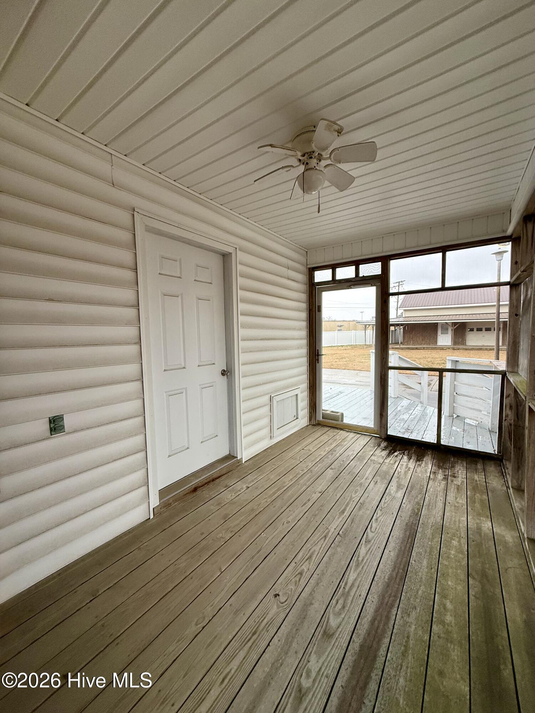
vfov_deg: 102.1
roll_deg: +1.0
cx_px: 268
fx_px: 288
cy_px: 356
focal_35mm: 14
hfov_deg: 85.7
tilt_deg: -3.5
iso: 160
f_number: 2.2
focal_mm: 2.22
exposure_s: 1/99
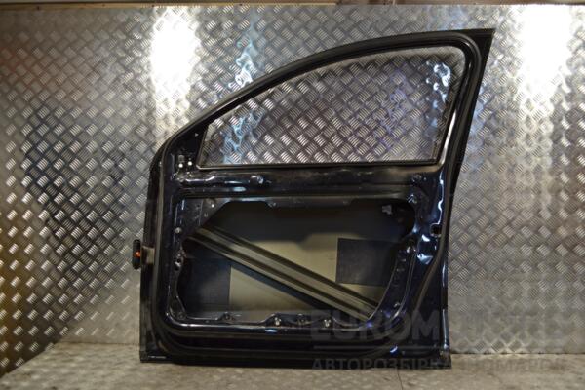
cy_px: 195
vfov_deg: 36.9
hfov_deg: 53.1
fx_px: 585
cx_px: 292
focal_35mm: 36
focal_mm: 24
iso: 100
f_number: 4
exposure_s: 1/40
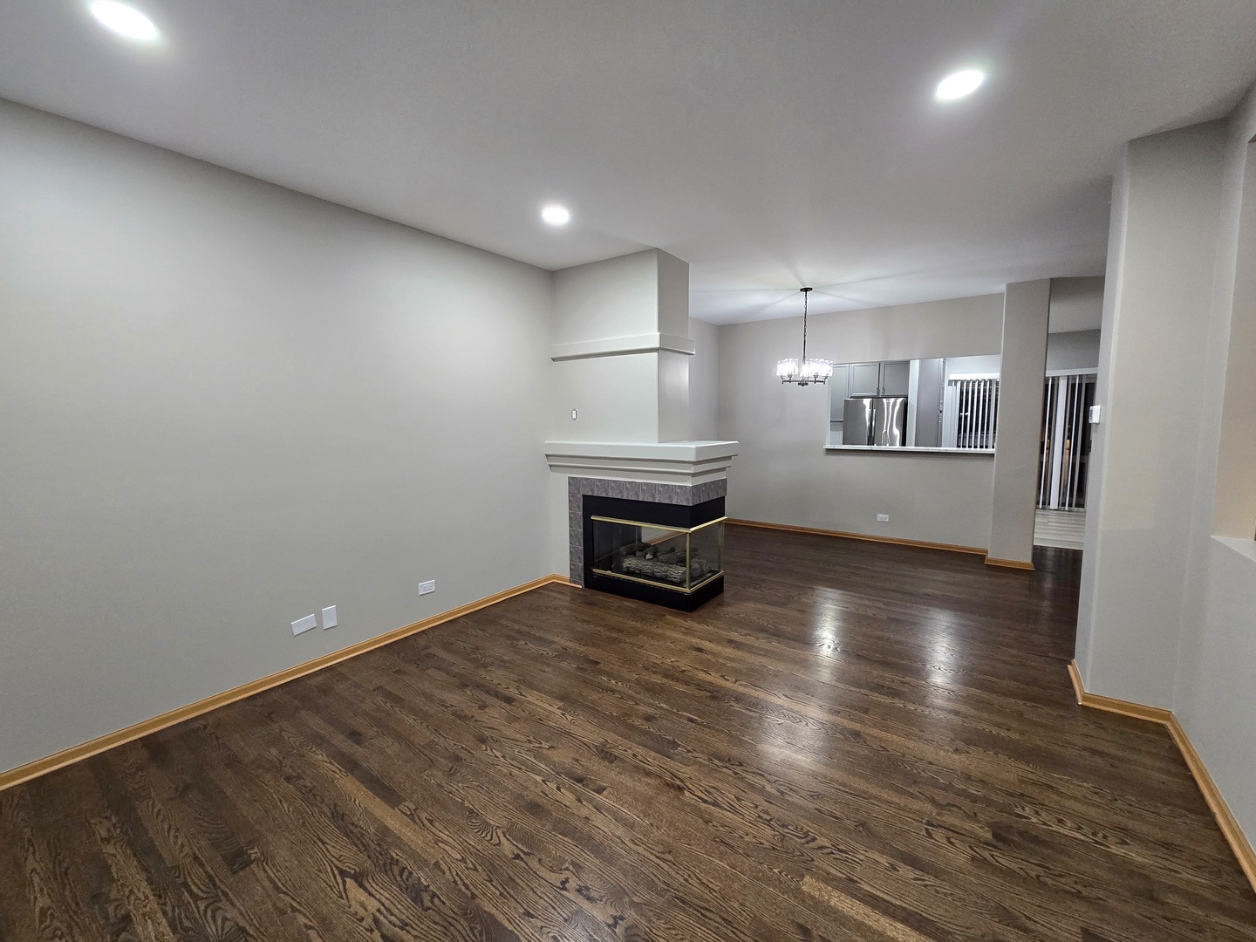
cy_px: 471
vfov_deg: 89.9
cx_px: 628
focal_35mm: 13
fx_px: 472
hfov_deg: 106.2
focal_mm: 2.2
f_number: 2.2
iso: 400
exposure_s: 1/60.2
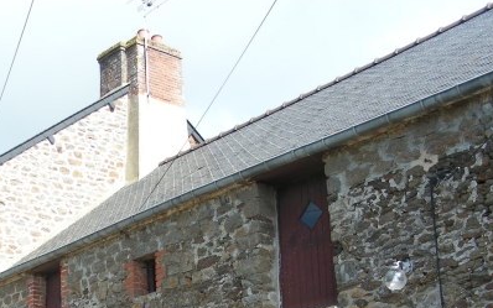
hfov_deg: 29.1
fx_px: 927
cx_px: 98
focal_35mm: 69
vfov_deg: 18.4
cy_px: 313
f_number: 4
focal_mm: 6.3
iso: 50
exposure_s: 1/202
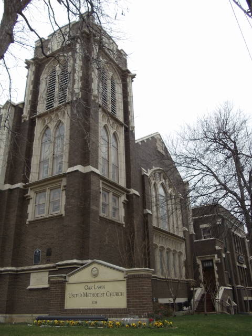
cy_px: 168
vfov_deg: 42.9
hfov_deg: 32.9
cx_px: 126
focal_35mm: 44
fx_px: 427
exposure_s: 1/100
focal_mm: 6
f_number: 7.1
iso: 80
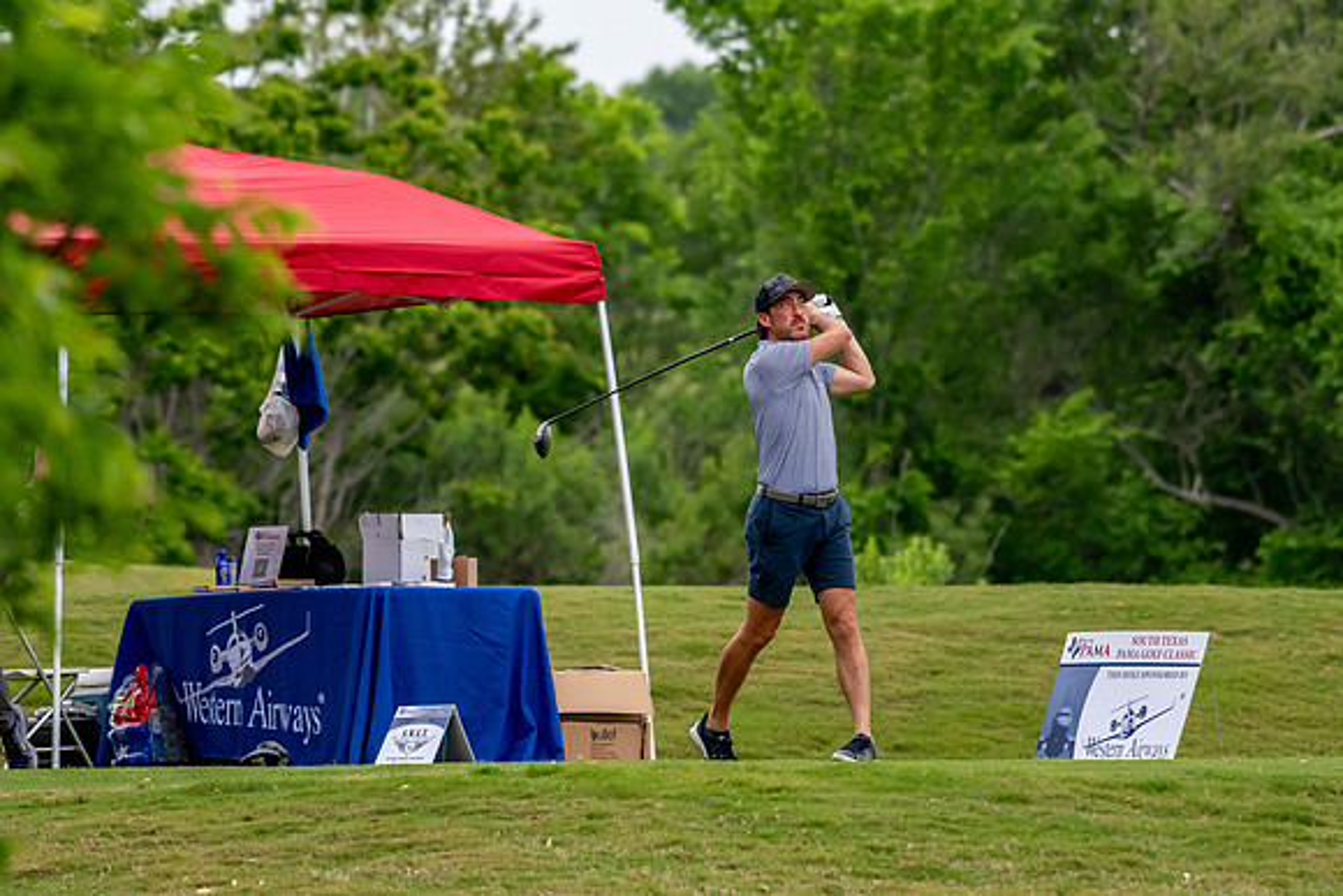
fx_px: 16231
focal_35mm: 435
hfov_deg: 4.7
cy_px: 448
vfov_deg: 3.2
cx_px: 672
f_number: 5.6
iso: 1250
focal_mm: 290
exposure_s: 1/2000
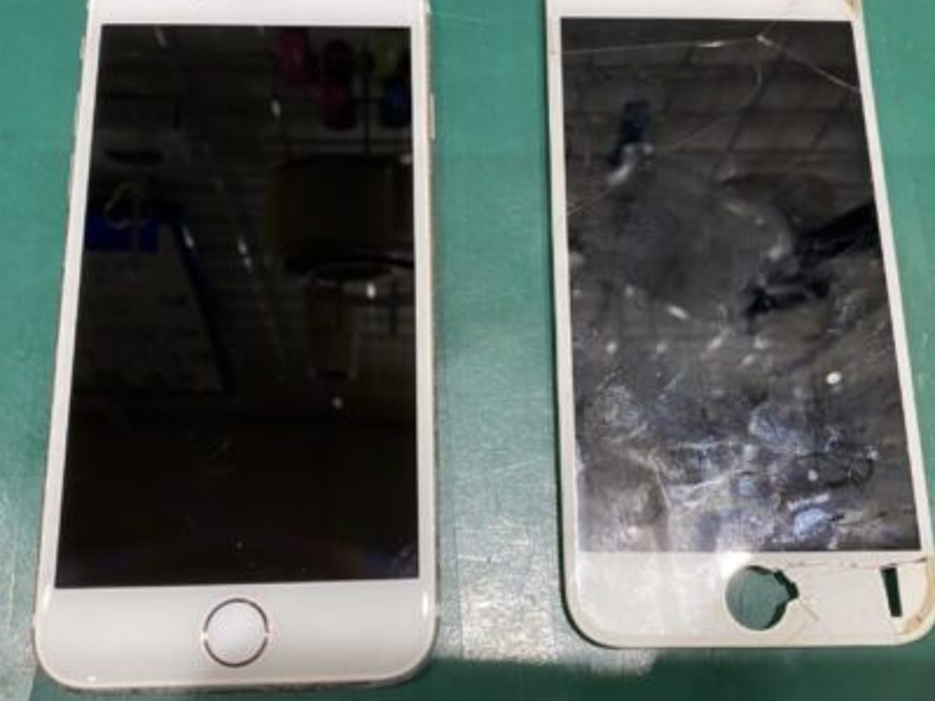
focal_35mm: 39
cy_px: 294
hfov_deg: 47.9
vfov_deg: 36.7
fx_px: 1053
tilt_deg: -72.8
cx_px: 479
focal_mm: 4.25
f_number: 1.8
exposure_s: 1/50
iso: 64
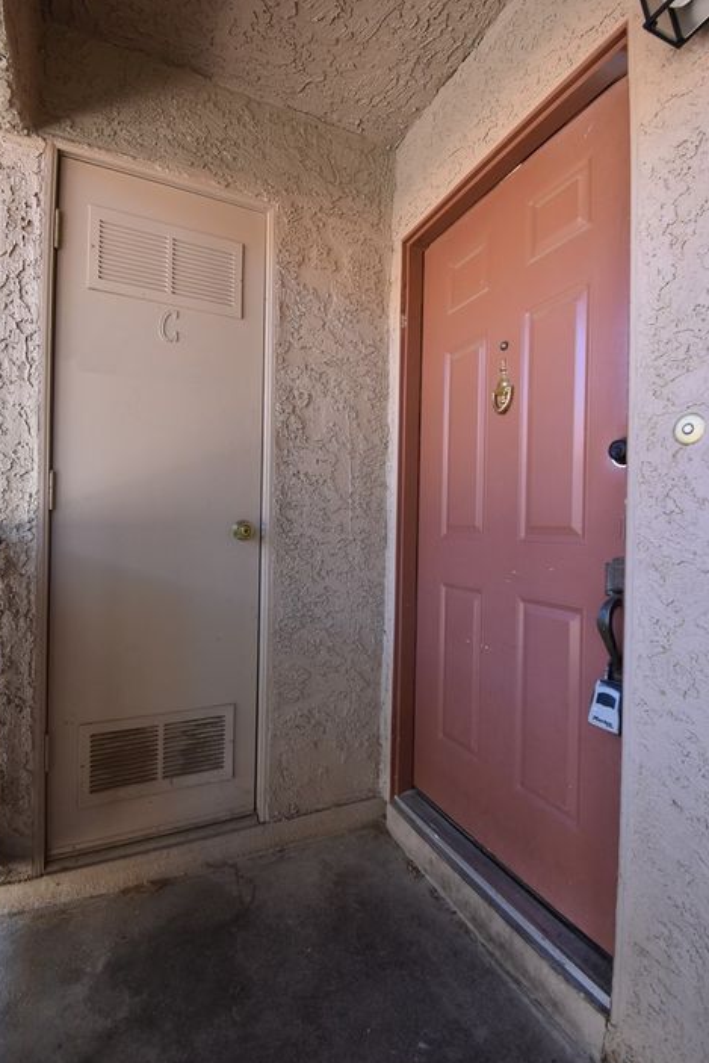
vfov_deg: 96.7
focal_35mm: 16
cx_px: 361
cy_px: 532
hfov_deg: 73.8
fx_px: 472
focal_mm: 10
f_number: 5.6
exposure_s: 1/125
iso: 640
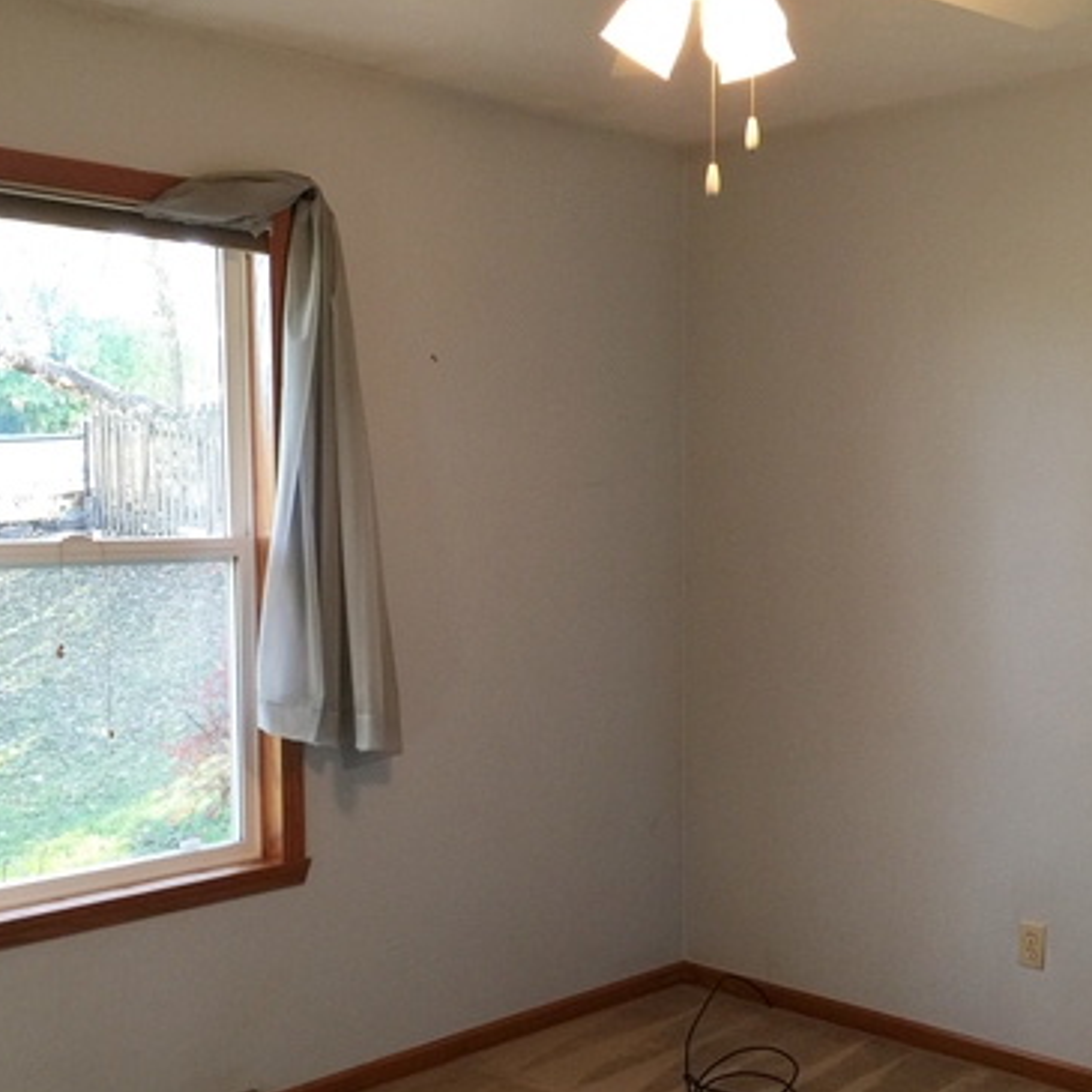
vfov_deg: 37.4
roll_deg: -1.4
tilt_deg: -5.8
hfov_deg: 37.4
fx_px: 1606
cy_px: 646
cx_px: 673
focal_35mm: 45
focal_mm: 4.15
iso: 50
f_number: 2.2
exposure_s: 1/30
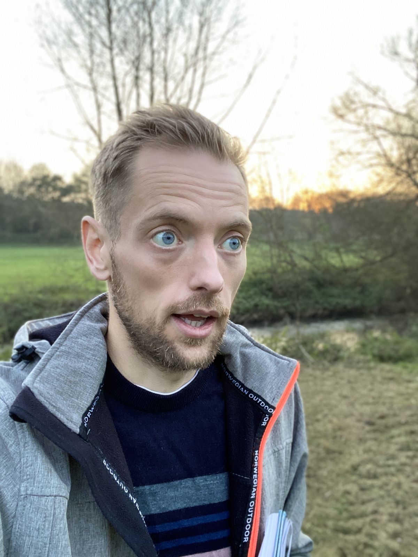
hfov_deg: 46.8
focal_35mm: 30
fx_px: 483
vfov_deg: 60.0
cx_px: 209
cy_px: 278
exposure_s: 1/60
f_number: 2.2
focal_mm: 2.71
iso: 320
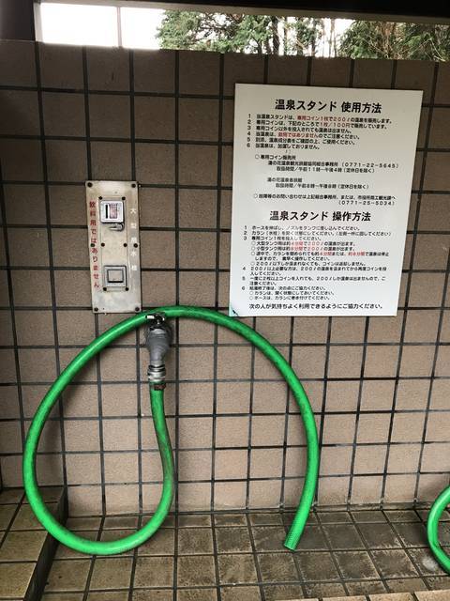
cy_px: 300
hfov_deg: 49.7
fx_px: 485
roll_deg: -0.3
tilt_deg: -14.9
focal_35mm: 28
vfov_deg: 63.4
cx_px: 225
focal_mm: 3.99
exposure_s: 1/40
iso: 25
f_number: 1.8
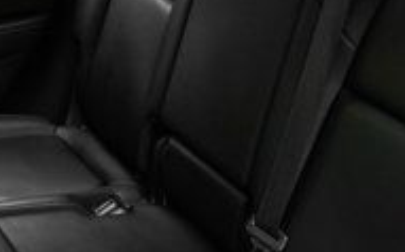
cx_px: 223
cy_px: 98
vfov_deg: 15.9
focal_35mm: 82
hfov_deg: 25.2
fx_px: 904
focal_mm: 24
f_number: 4
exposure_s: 1/320
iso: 1600
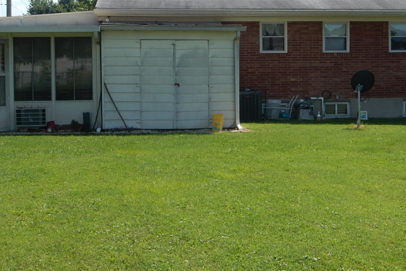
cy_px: 80
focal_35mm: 54
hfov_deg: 36.9
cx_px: 211
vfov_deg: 24.9
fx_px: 609
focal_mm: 5.4
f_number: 4
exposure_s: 1/1000
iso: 125
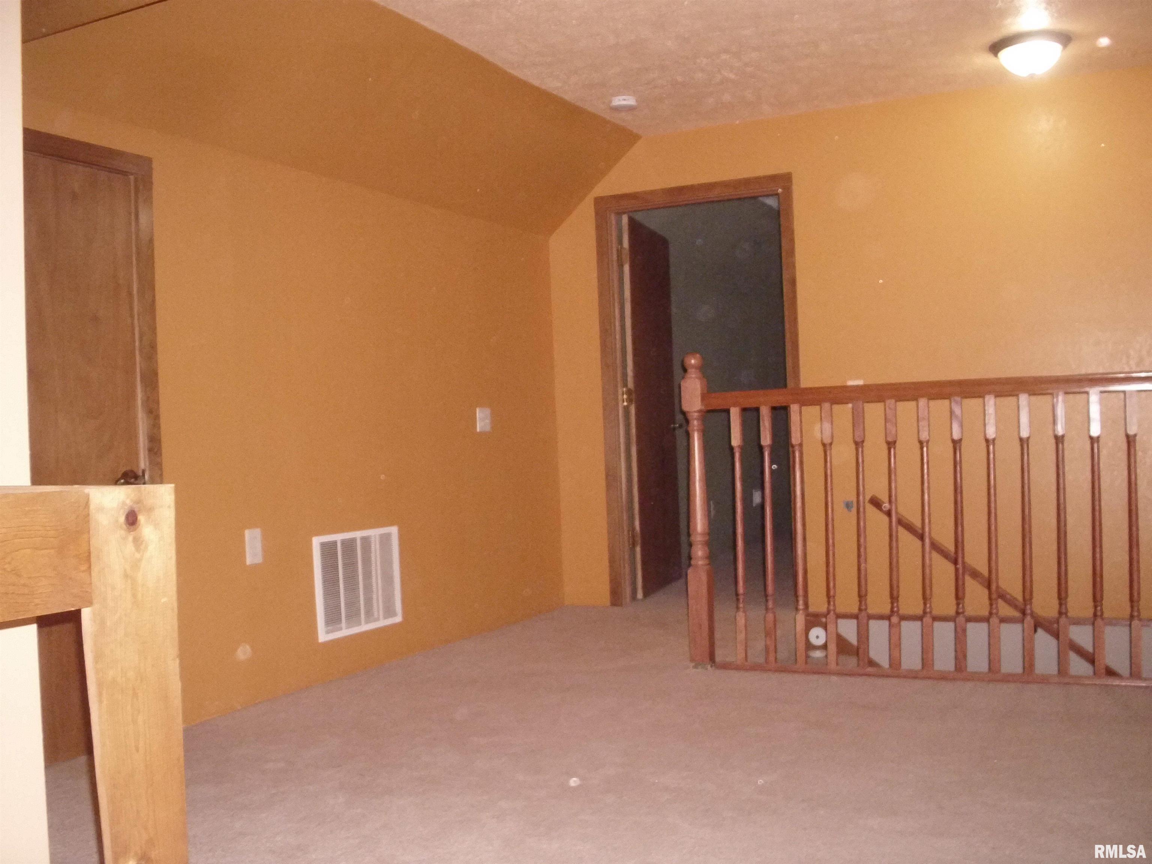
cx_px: 576
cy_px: 432
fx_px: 1265
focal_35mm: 38
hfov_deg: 49.0
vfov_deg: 37.7
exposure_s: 1/60
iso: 800
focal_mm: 6.3
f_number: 2.9
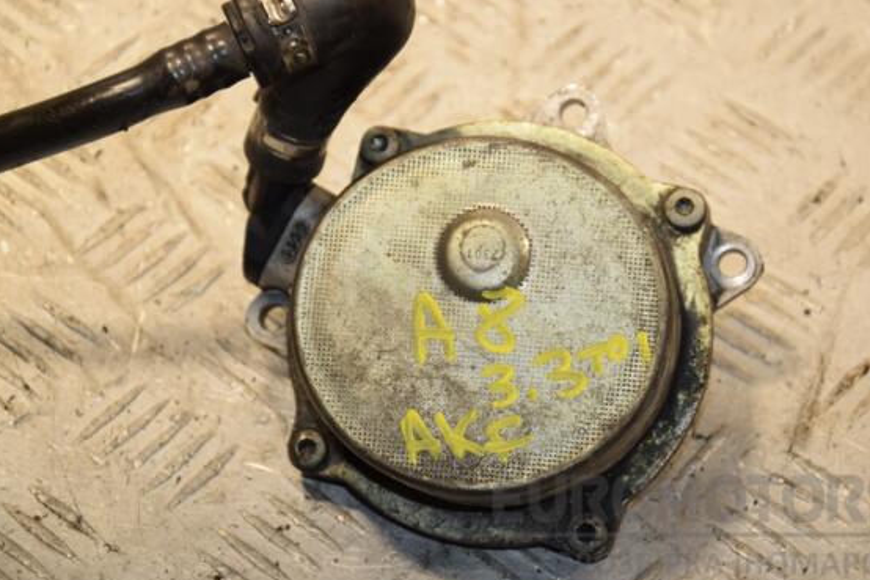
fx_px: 3141
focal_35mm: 130
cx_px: 463
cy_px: 289
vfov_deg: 10.5
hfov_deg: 15.8
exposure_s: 1/200
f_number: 6.3
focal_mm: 80
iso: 800
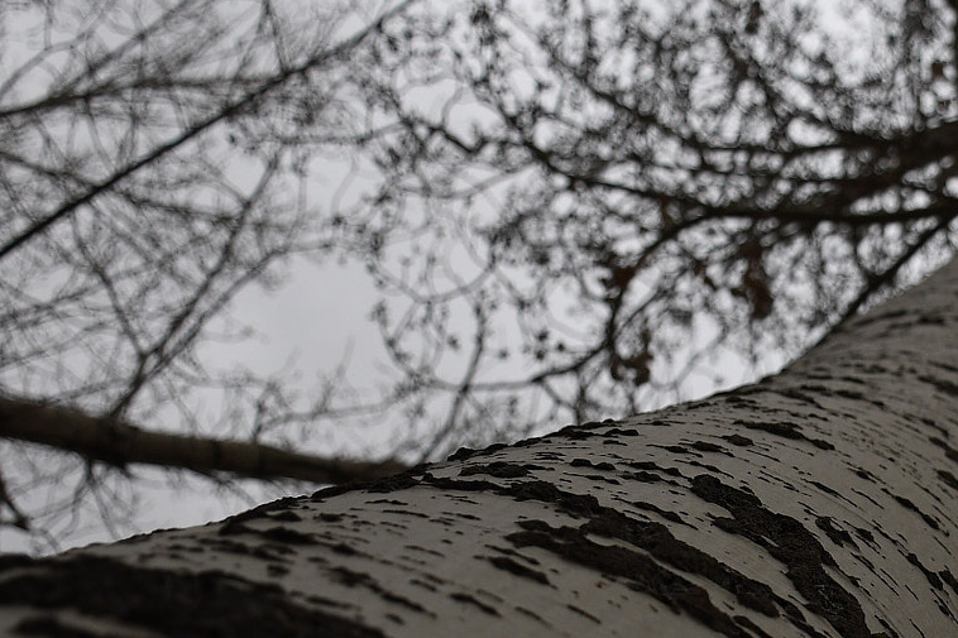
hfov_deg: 25.6
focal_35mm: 76
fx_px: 2022
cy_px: 505
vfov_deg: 17.8
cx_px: 918
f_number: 3.5
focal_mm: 18
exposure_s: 1/500
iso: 200
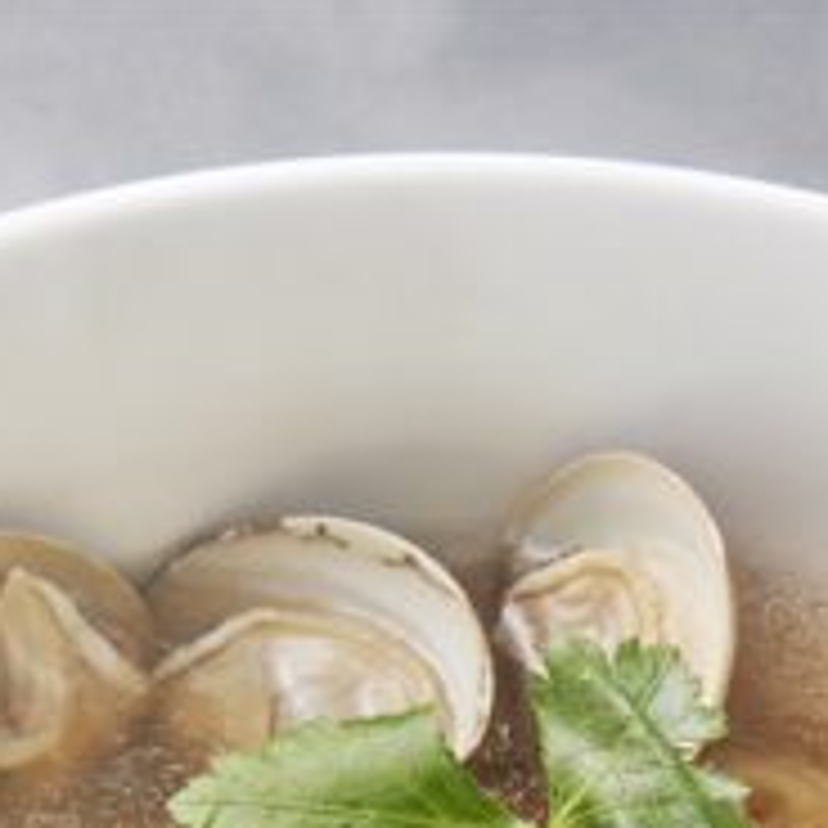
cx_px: 508
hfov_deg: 7.2
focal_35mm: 242
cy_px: 1123
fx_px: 6549
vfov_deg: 7.2
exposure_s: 1/125
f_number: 22
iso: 100
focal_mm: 70
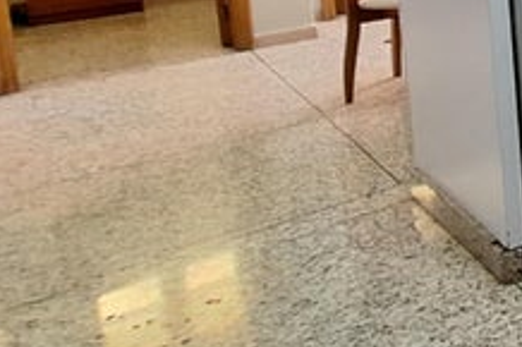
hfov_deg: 21.3
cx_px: 973
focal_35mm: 53
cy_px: -101
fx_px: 768
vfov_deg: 22.8
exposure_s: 1/40
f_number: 2.2
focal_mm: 1.74
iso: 200
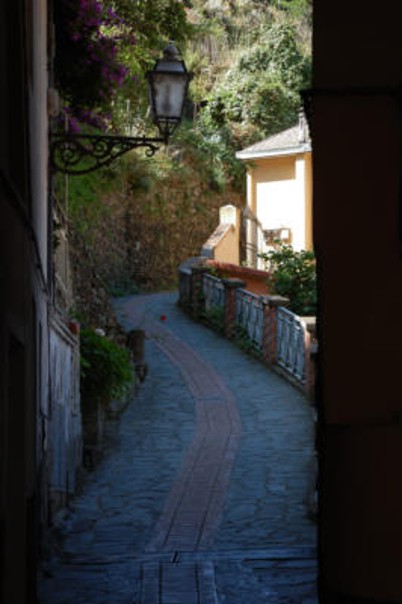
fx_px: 2265
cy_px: 302
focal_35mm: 135
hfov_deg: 10.1
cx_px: 201
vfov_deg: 15.2
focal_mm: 90
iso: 200
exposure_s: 1/10
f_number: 13
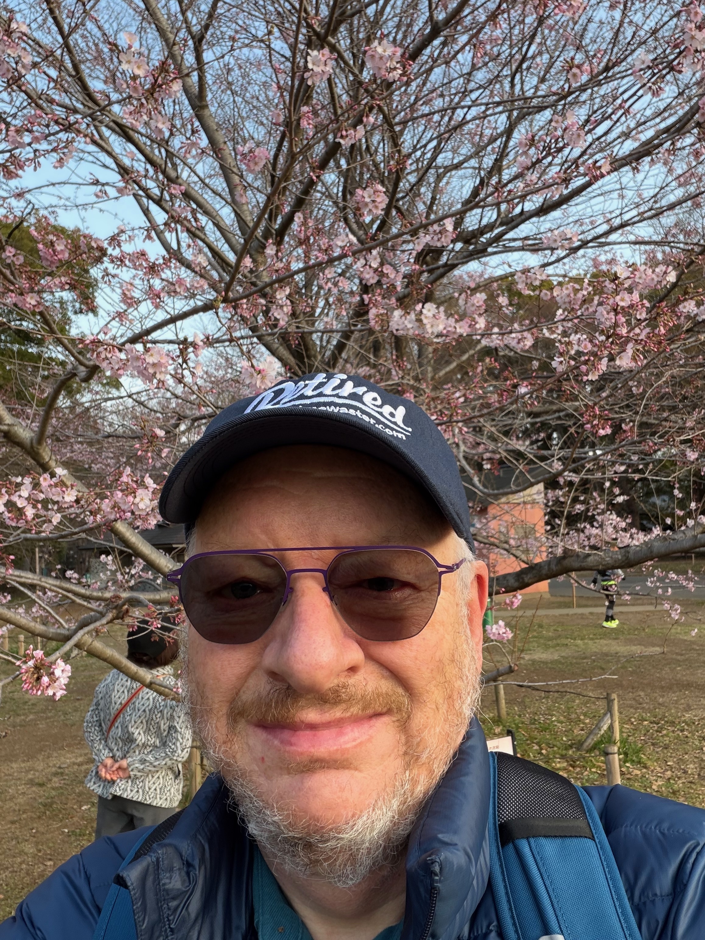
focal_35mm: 30
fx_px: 815
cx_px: 352
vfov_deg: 60.0
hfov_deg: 46.8
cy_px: 470
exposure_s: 1/174
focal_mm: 2.71
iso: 32
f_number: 1.9
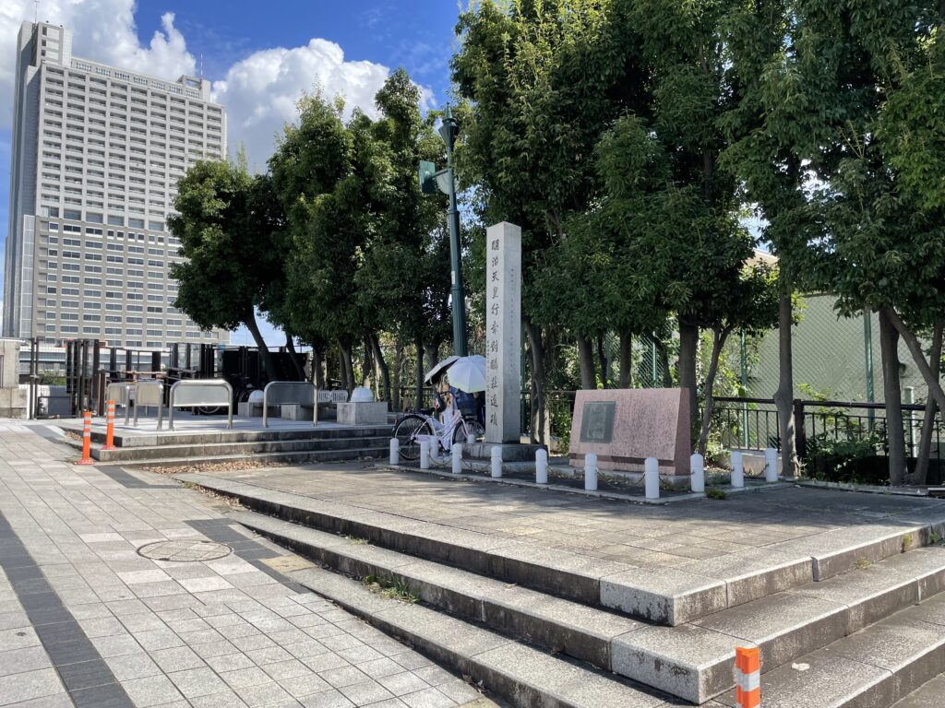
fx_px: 710
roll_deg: +0.0
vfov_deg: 53.1
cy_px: 354
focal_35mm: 26
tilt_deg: +0.5
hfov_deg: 67.3
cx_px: 472
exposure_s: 1/2132
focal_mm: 4.2
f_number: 1.6
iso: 32
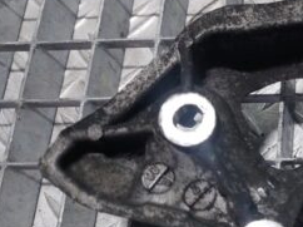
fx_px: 542
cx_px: 371
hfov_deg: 27.2
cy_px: 143
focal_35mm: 62
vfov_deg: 23.5
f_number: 1.8
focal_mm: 5.23
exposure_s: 1/100
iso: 64
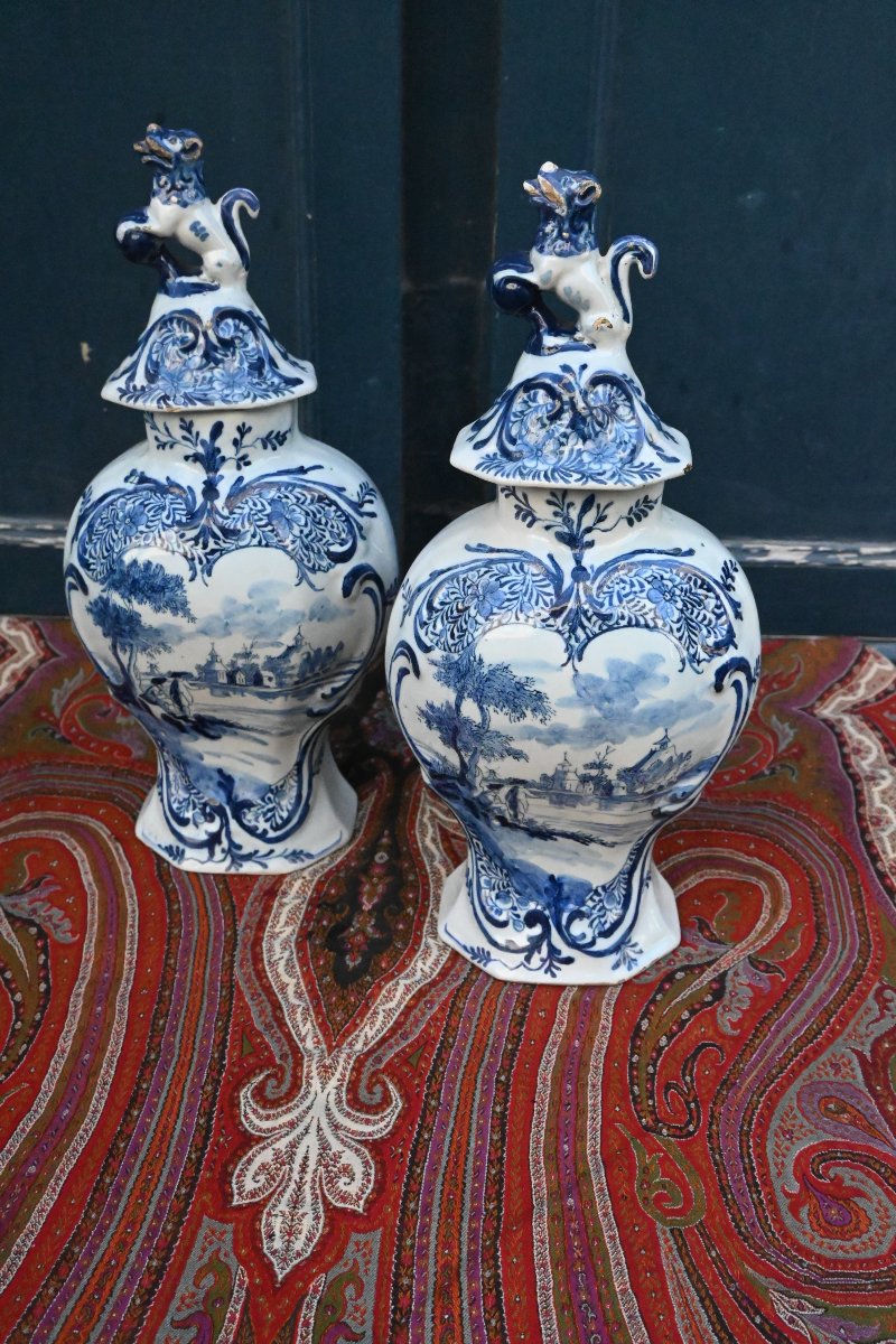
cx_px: 448
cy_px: 672
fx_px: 1428
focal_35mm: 38
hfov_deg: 34.8
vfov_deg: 50.4
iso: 9000
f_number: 6.3
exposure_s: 1/4000
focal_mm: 25.5
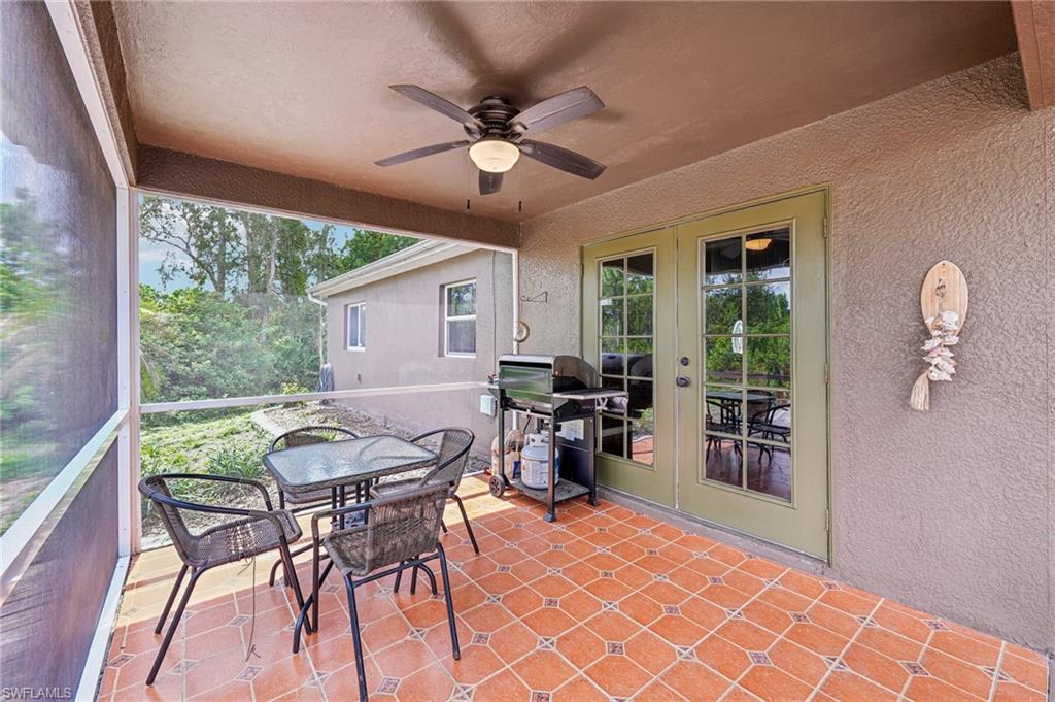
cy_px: 351
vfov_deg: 81.1
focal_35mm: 14
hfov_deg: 104.3
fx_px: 410
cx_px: 528
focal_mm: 14
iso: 50
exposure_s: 1/10
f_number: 8
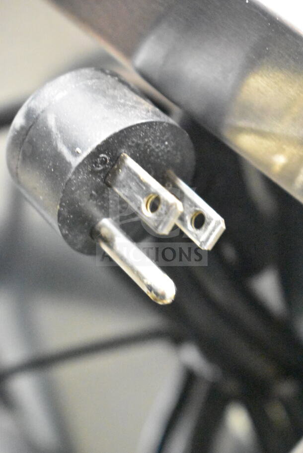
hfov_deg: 16.6
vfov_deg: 24.6
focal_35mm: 82
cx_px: 152
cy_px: 226
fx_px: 1041
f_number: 5.6
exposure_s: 1/30
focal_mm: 55
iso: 25600
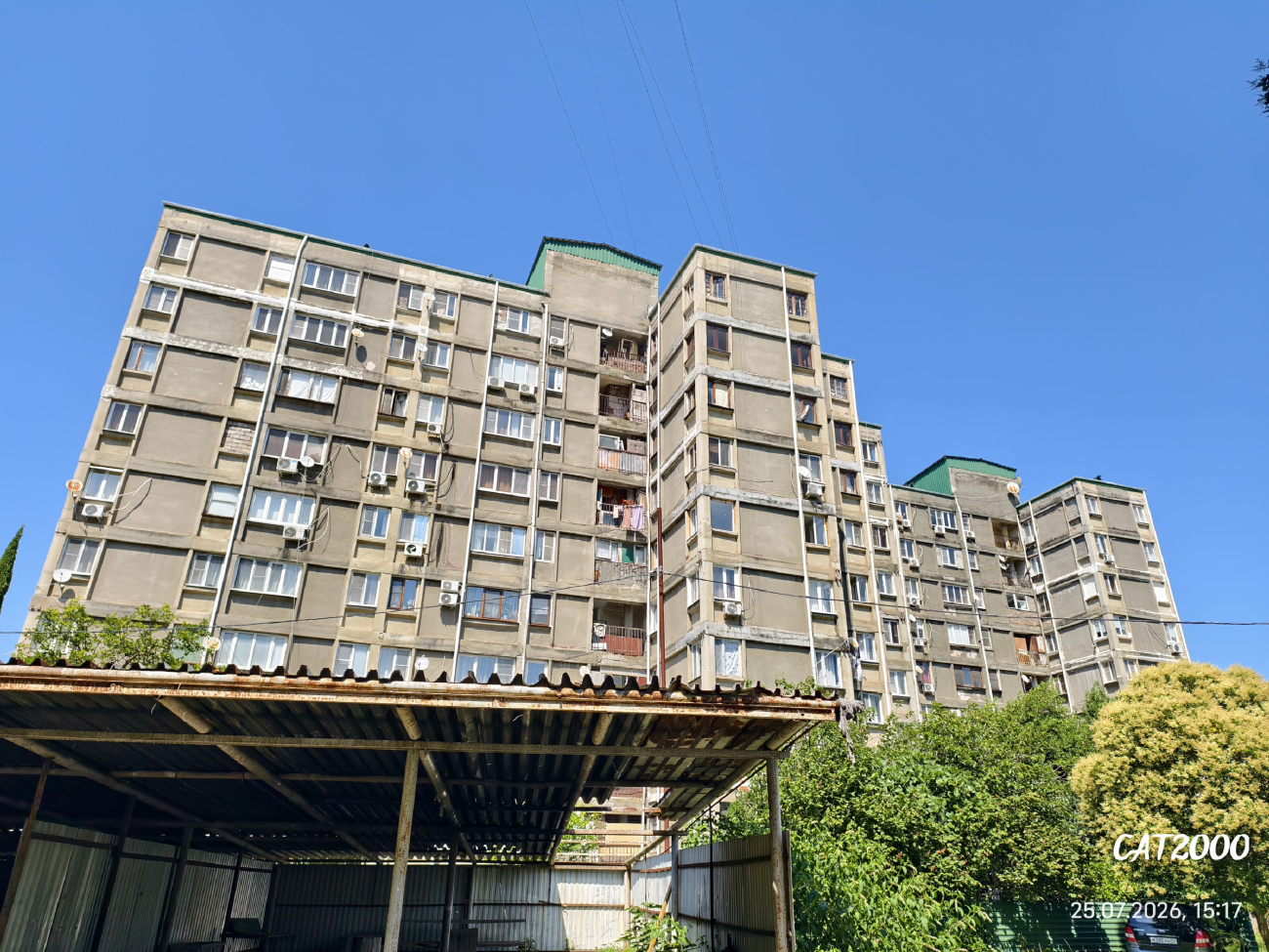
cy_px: 476
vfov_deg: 58.9
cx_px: 634
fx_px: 843
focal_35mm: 23
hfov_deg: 73.9
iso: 72
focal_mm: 6.54
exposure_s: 1/2114
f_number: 1.57
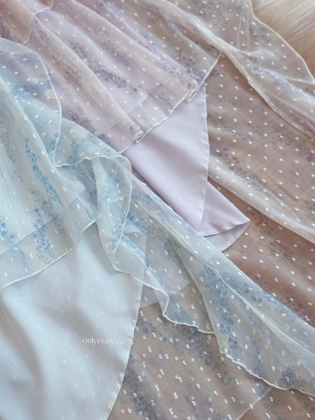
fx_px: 582
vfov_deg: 39.7
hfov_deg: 30.3
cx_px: 158
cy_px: 210
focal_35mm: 48
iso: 64
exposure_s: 1/100
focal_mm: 6.86
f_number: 1.78
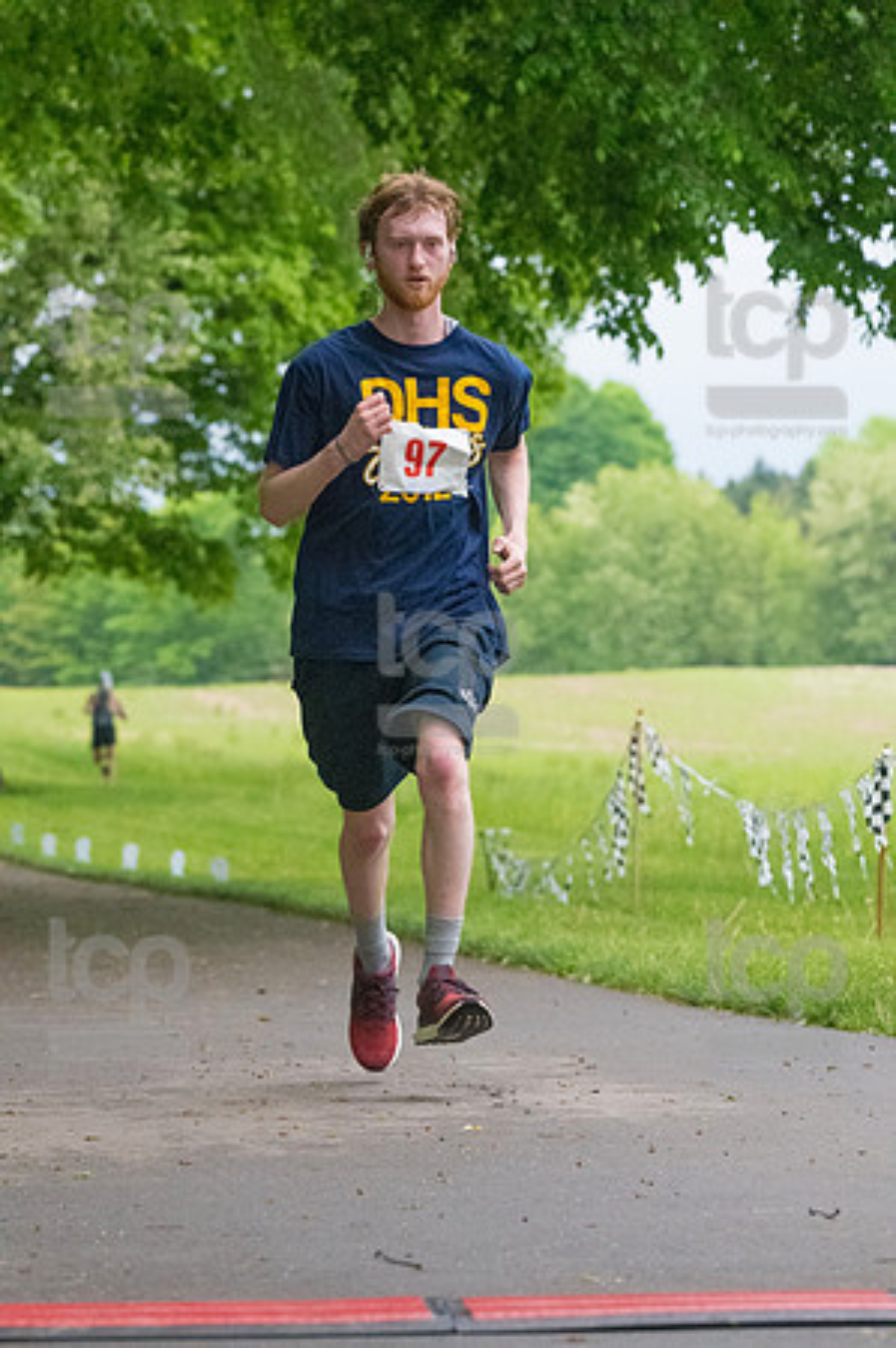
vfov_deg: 10.6
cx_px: 448
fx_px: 7296
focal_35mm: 195
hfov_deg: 7.0
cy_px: 674
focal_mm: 130
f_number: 5.6
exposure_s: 1/1250
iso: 6400
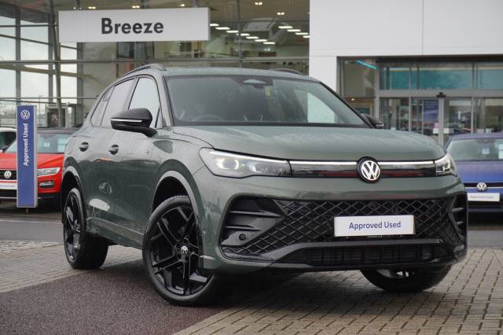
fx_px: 1047
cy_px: 168
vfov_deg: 18.2
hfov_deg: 27.0
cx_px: 252
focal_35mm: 75
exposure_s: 1/90
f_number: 5.6
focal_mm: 50
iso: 400
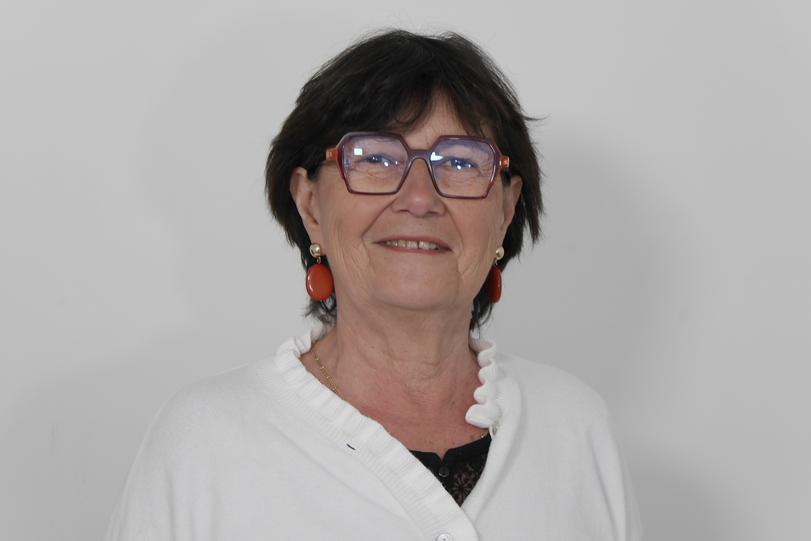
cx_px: 407
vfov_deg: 16.3
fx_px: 1892
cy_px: 265
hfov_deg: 24.2
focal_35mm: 84
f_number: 4.7
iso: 800
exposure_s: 1/125
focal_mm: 40
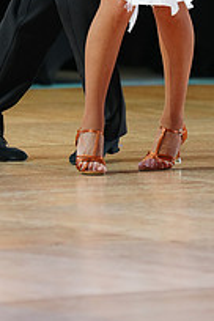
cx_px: 166
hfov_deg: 2.4
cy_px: -83
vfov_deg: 3.6
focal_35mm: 568
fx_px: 5064
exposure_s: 1/500
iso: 2000
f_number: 2.8
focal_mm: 200
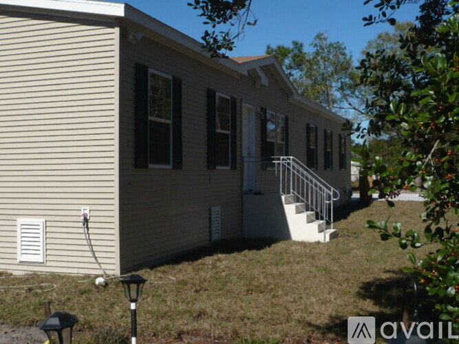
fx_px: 597
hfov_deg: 42.1
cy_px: 172
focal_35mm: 45
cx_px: 230
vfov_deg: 32.2
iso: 100
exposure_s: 1/400
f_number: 8
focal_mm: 5.8
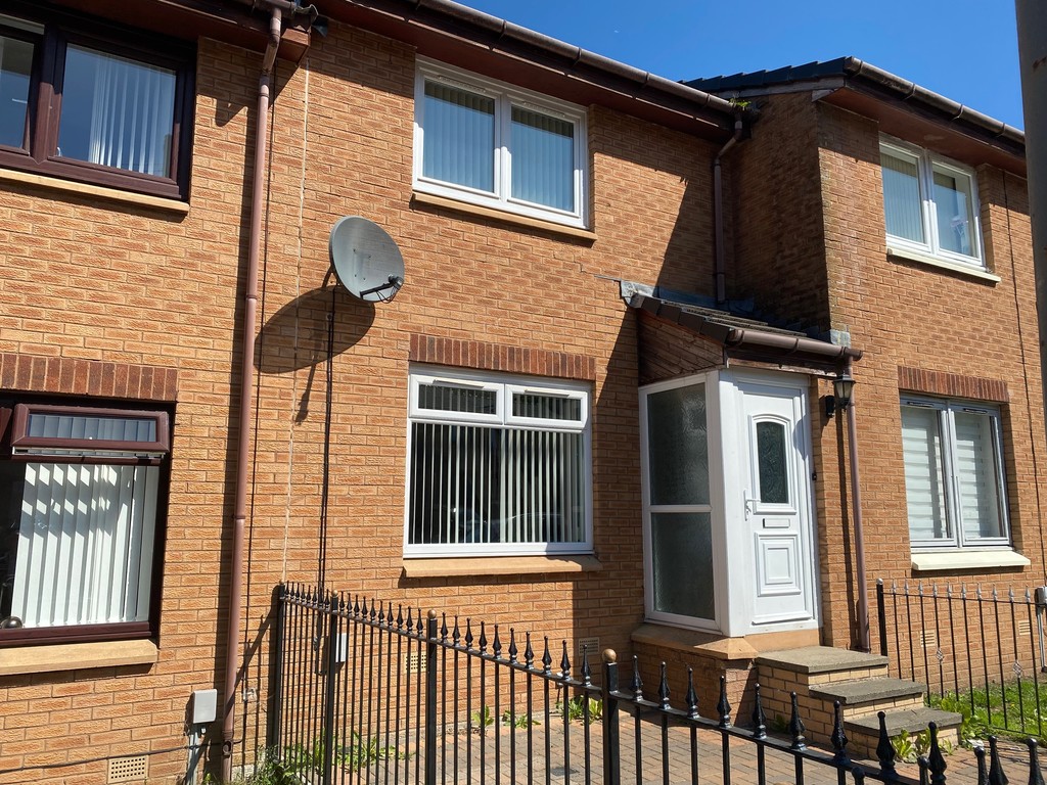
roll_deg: -0.5
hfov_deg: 67.3
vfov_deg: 53.1
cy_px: 392
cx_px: 524
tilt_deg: +9.1
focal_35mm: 26
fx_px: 786
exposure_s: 1/2755
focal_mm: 4.25
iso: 32
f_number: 1.8
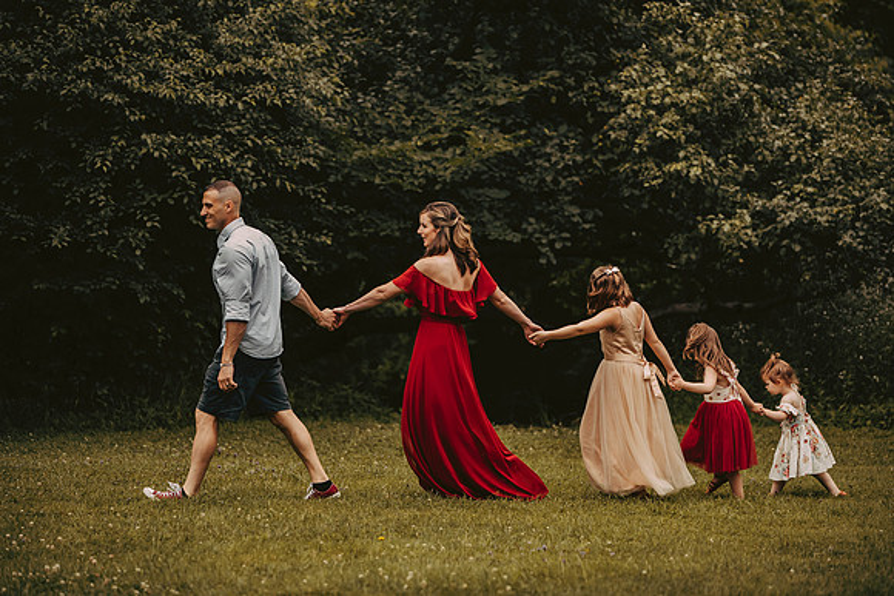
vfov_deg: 10.2
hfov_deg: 15.2
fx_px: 3353
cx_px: 447
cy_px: 298
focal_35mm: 135
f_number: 2.8
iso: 640
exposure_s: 1/2000
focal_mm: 135
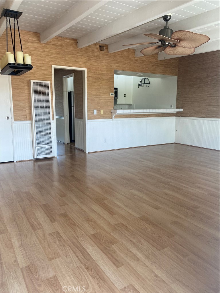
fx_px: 220
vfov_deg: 67.3
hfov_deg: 53.1
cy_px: 146
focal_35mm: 26
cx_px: 110
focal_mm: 4.25
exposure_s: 1/121
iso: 100
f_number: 1.8
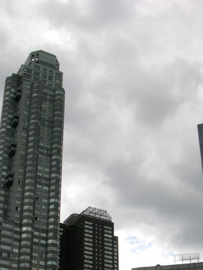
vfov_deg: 29.1
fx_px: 500
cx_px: 113
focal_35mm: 64
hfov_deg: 22.9
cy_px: 242
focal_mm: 8.9
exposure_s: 1/227
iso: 50
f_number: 5.6
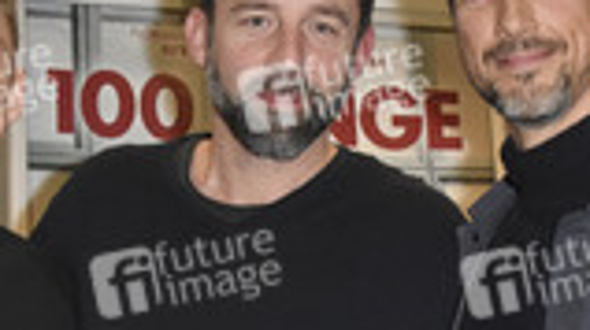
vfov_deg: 11.1
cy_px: 367
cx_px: 236
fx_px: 1672
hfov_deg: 20.0
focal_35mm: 107
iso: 2500
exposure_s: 1/60
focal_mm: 24
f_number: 6.3
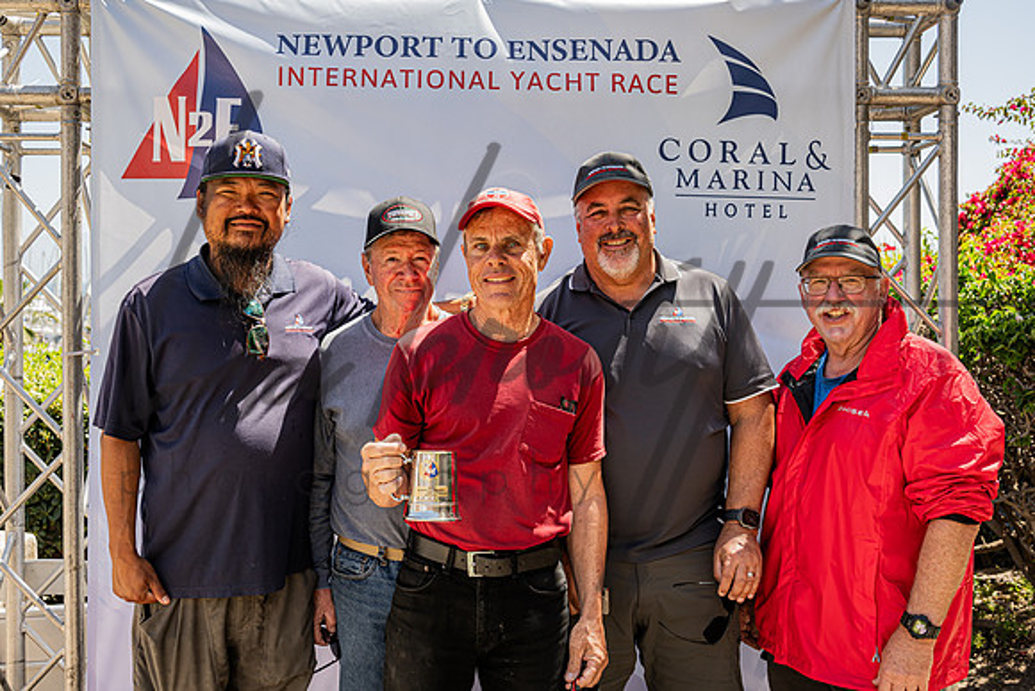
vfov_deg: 33.3
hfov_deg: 48.3
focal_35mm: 40
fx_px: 1153
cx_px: 494
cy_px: 331
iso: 180
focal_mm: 37
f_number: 5.6
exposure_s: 1/250
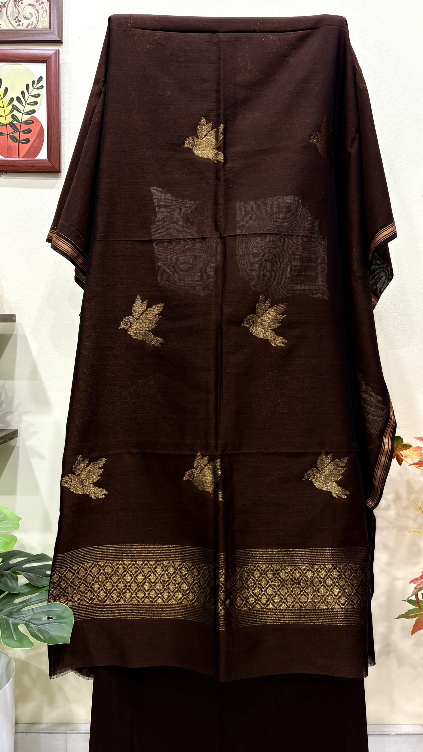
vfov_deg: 66.1
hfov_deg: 40.1
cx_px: 230
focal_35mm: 29
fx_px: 578
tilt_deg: -0.9
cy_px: 376
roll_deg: +0.4
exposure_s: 1/50
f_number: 1.6
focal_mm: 5.96
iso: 160
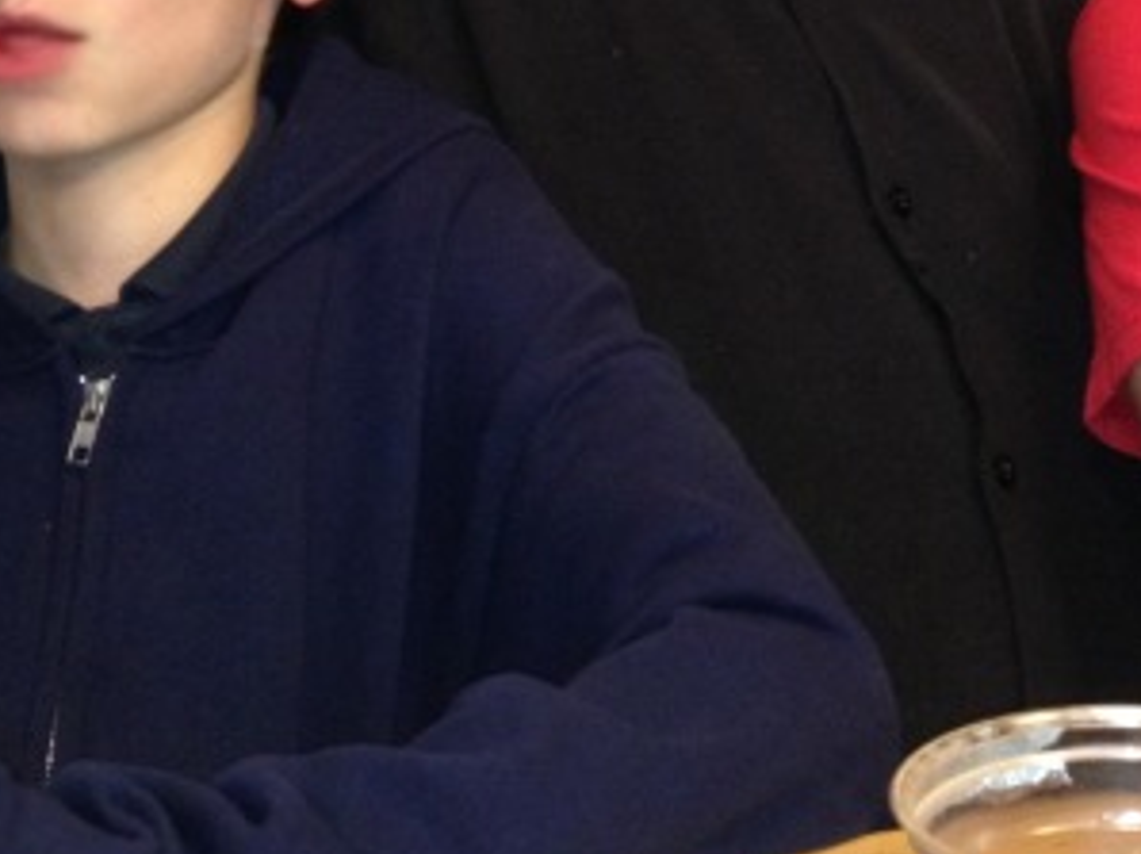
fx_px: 3096
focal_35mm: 94
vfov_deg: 15.3
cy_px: -84
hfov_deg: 20.8
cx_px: 735
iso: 200
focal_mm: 4.28
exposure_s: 1/20
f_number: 2.4
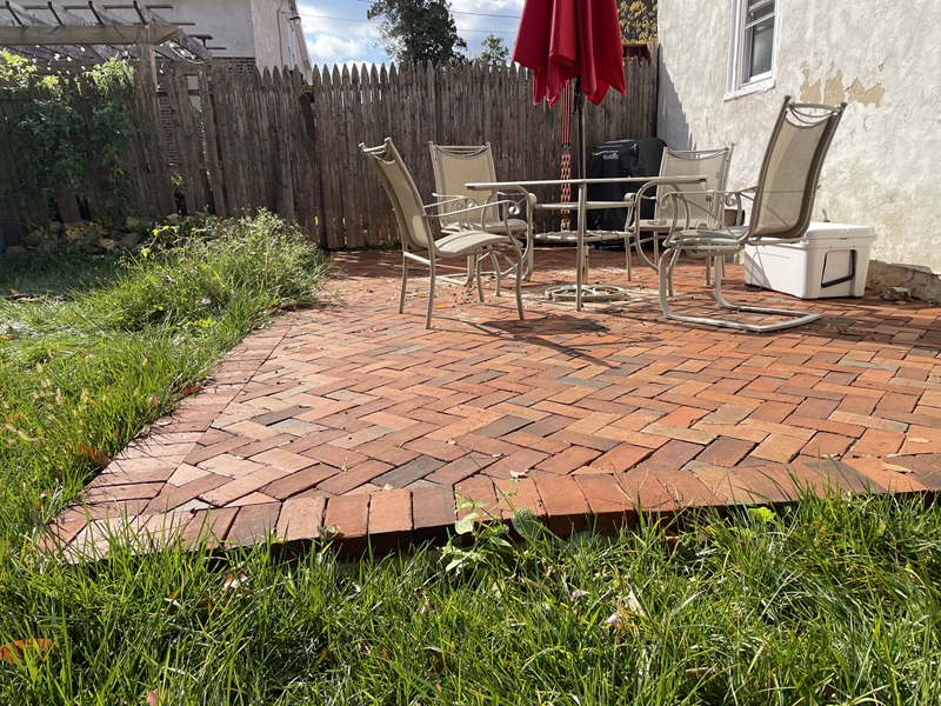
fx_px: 707
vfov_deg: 53.1
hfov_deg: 67.3
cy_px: 353
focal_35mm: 26
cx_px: 470
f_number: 1.6
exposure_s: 1/2398
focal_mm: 4.2
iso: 32
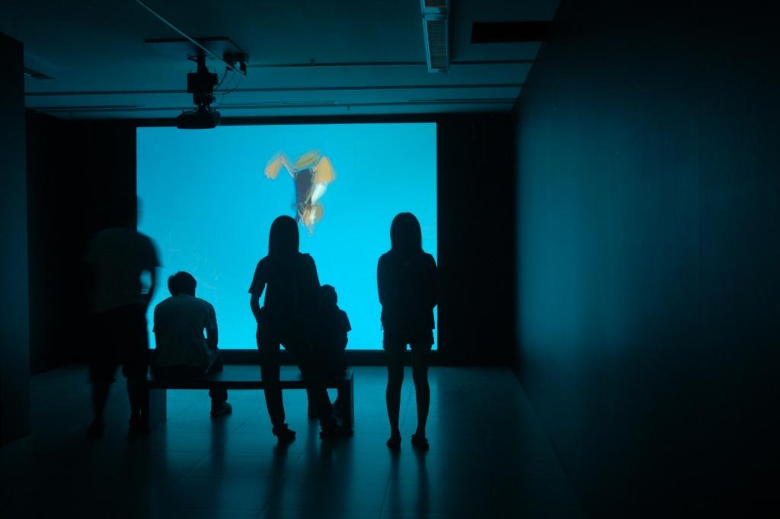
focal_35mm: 44
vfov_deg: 30.8
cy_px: 260
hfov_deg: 45.0
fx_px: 942
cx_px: 390
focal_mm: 29
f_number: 5.6
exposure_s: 1/2.5
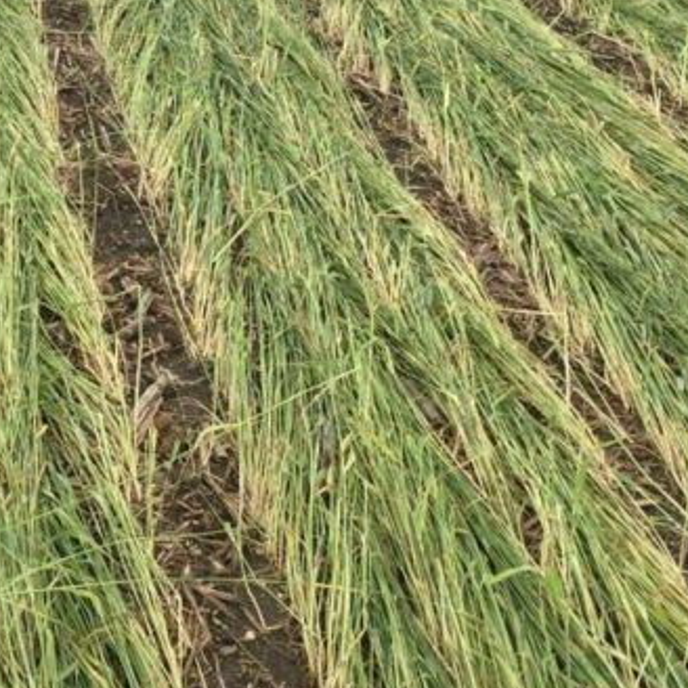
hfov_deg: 20.8
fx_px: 1799
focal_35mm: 80
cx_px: -27
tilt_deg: -19.9
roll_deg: -2.5
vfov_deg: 21.5
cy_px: 195
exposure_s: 1/1319
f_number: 2.2
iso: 32
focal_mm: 4.15
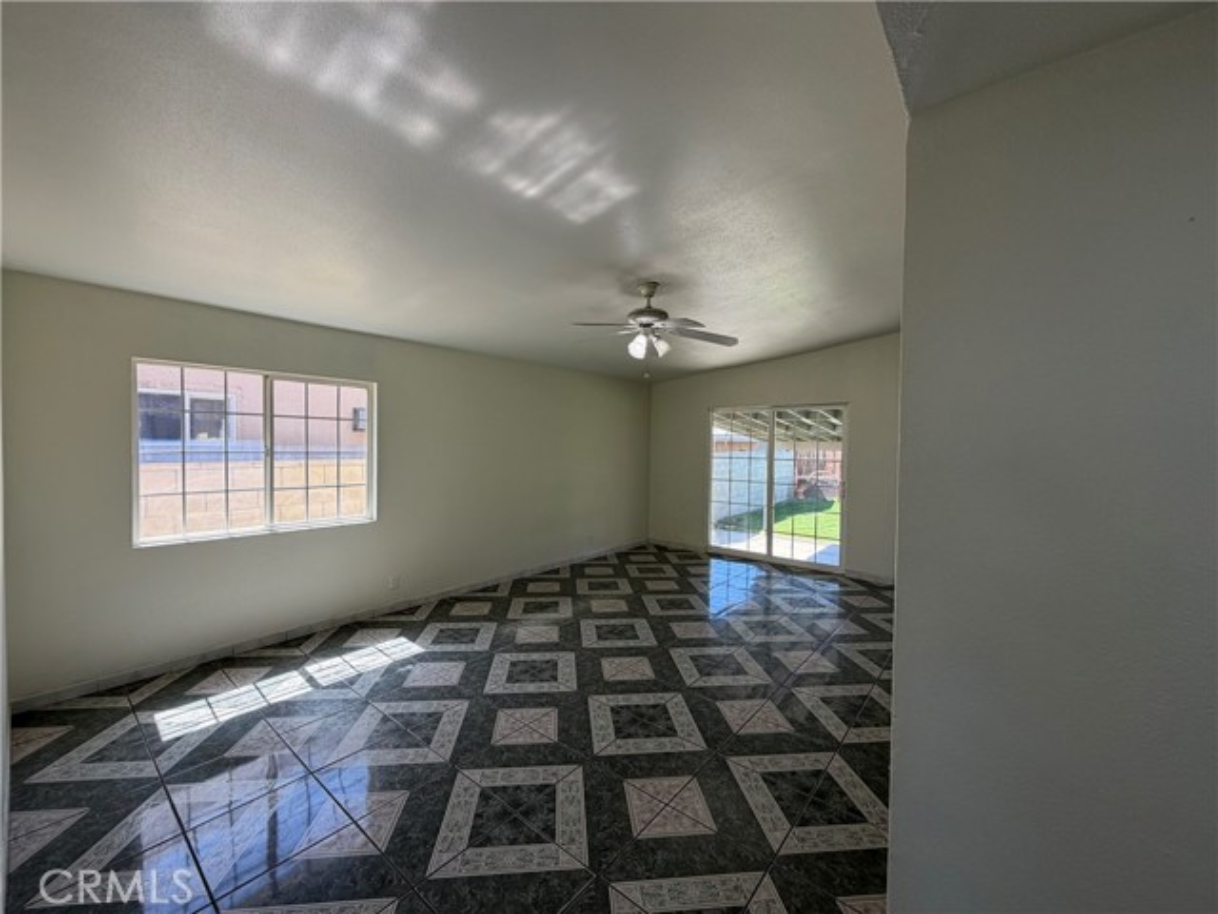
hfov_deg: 102.1
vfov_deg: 85.7
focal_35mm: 14
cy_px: 457
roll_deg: -0.5
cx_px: 609
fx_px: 493
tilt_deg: -1.9
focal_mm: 2.22
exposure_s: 1/134
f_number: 2.2
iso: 50
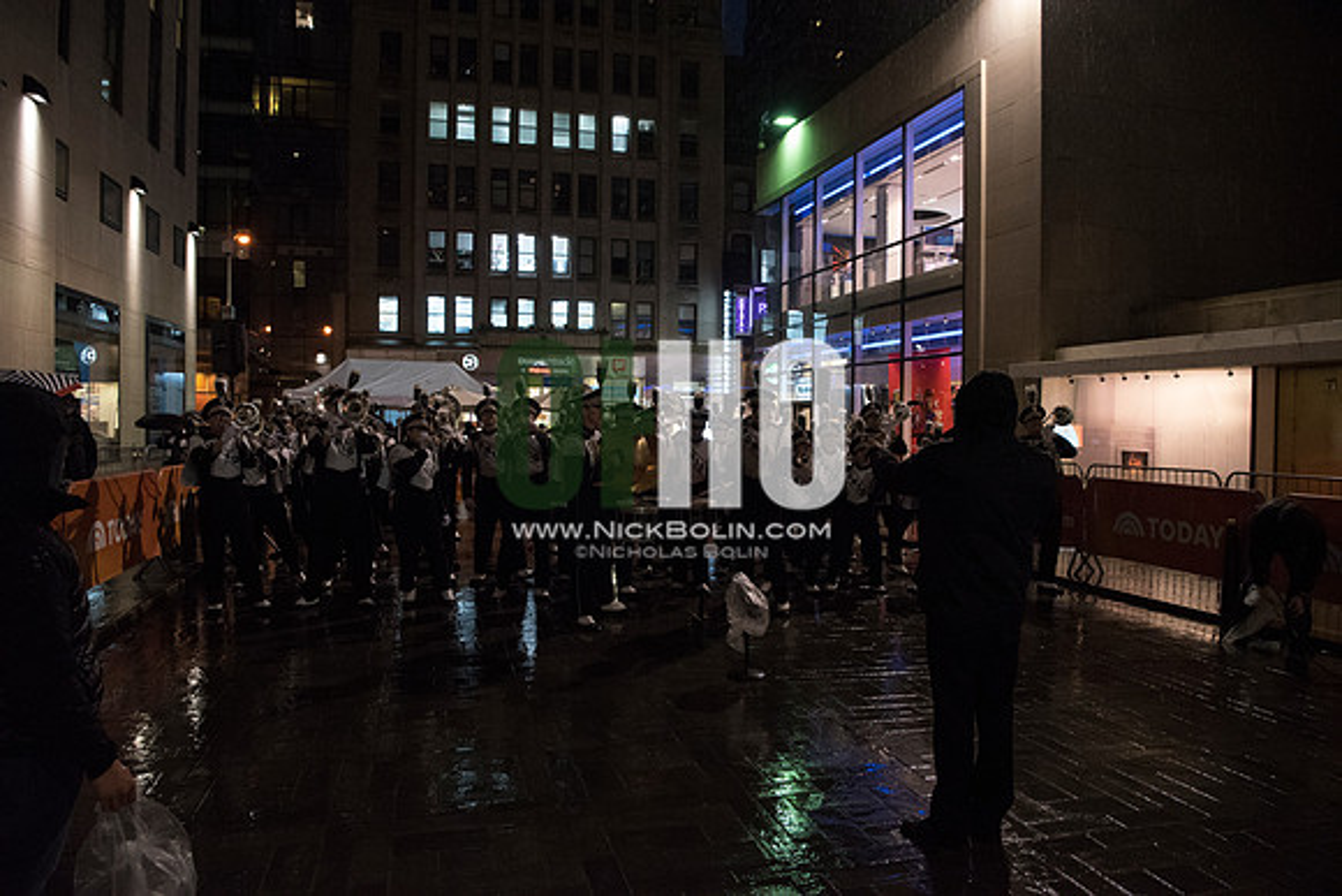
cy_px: 448
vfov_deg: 53.2
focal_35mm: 24
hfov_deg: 73.7
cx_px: 671
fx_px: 895
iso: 8000
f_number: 5.6
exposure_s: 1/125
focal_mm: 24
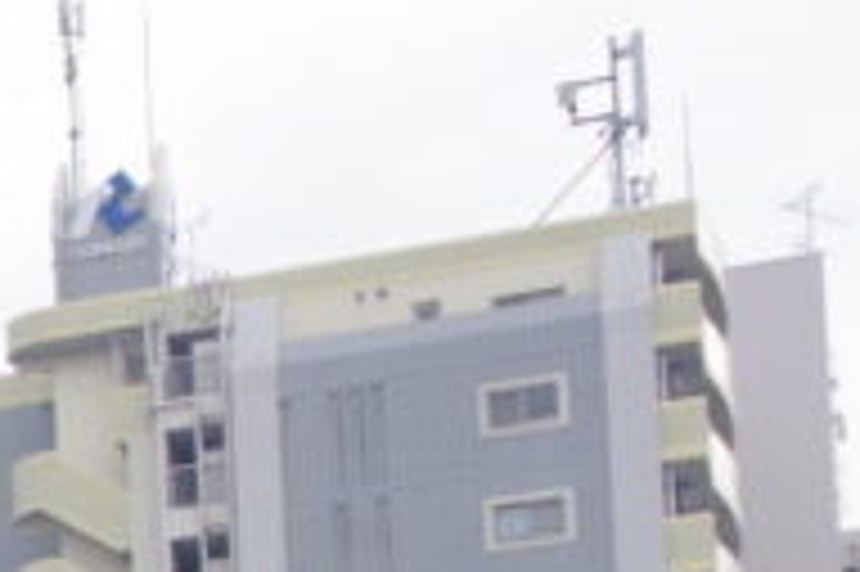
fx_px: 4026
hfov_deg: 10.1
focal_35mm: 169
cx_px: -1391
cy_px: 1227
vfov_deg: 7.7
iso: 200
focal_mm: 21
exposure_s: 1/125
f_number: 8
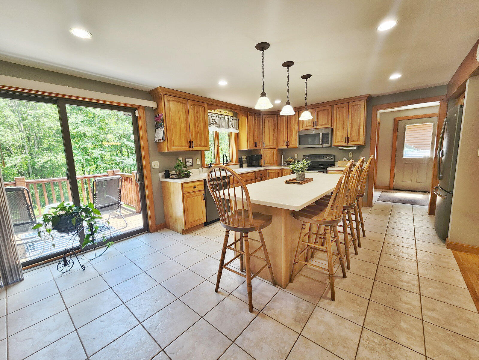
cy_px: 180
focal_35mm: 13
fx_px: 180
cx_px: 240
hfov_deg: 106.2
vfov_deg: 89.9
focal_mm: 2.2
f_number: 2.2
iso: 50
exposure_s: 1/60
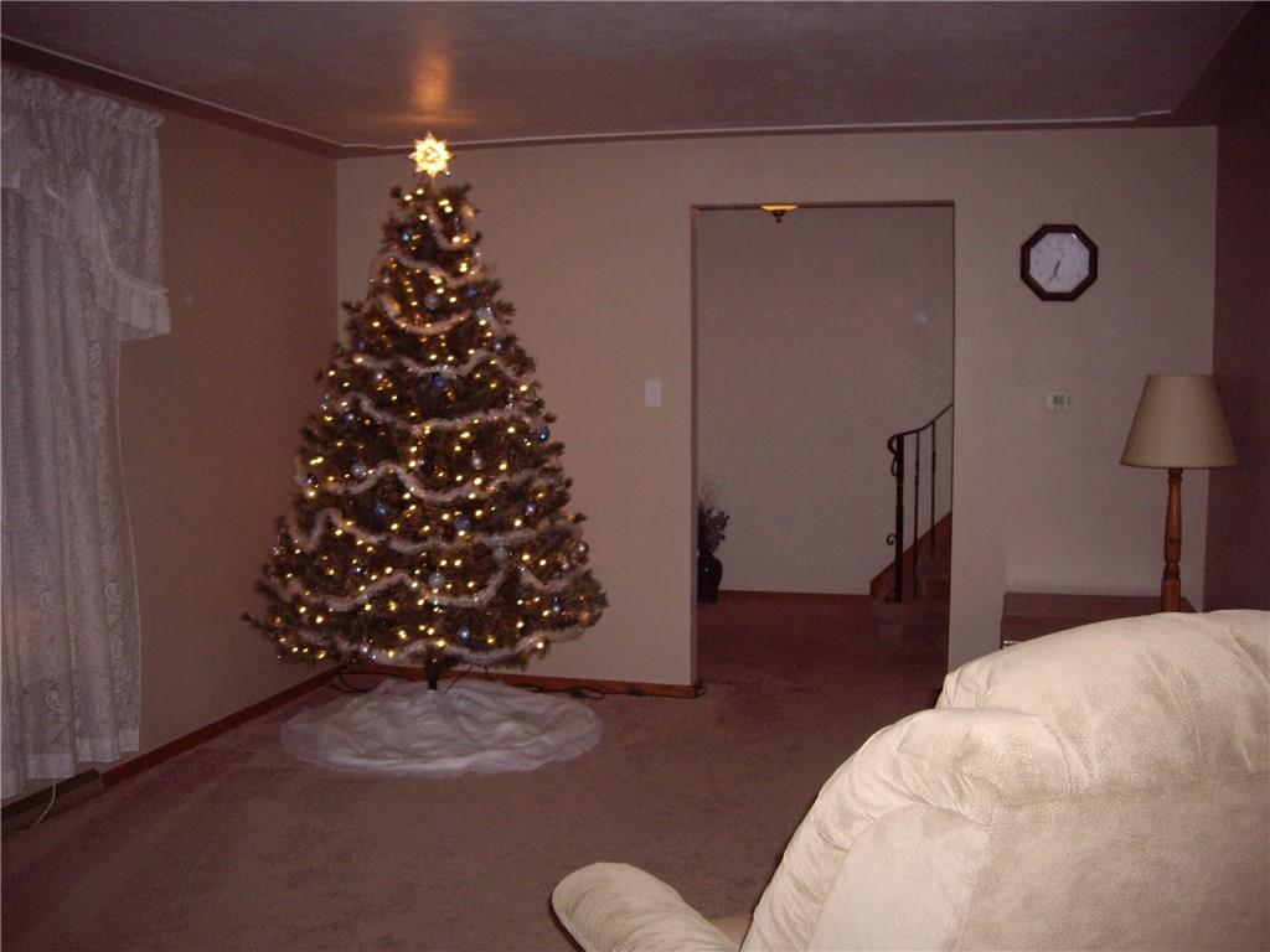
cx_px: 635
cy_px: 476
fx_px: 1394
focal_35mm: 38
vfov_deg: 37.7
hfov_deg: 49.0
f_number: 2.7
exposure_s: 1/40
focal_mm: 6.2
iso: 200
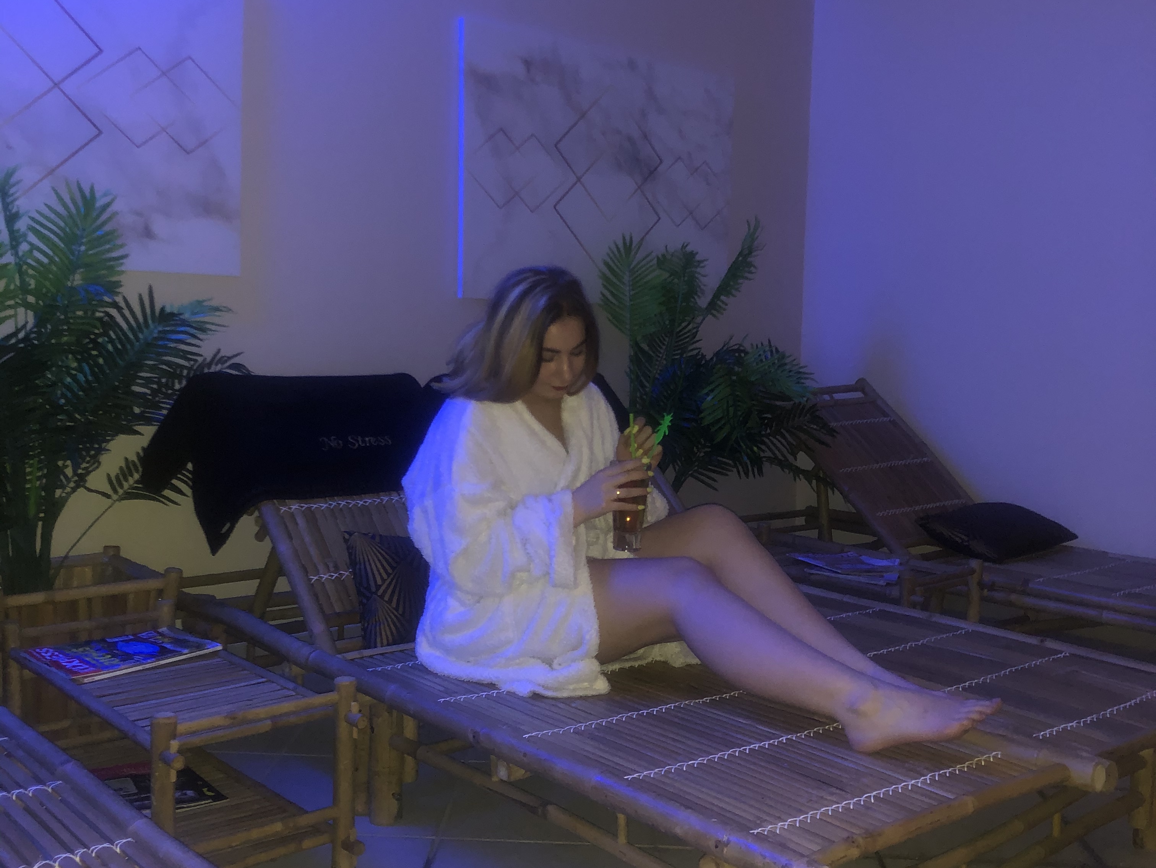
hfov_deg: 63.4
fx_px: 935
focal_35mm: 28
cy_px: 434
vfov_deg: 49.8
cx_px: 578
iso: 160
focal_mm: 4
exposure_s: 1/10
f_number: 1.8
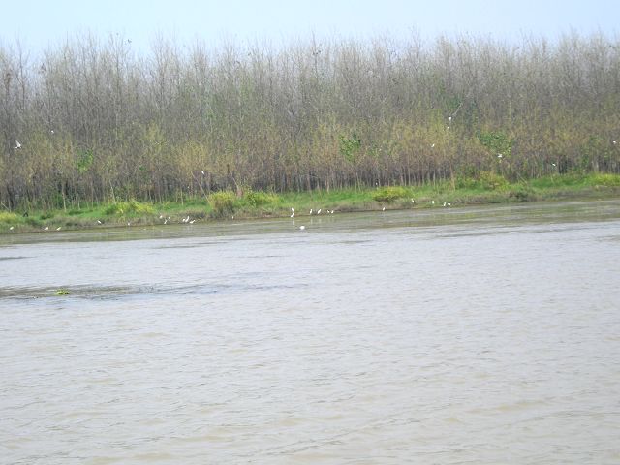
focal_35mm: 105
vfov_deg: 14.1
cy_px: 232
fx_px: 1881
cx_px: 310
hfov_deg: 18.7
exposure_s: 1/343
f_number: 4.7
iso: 50
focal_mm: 17.1
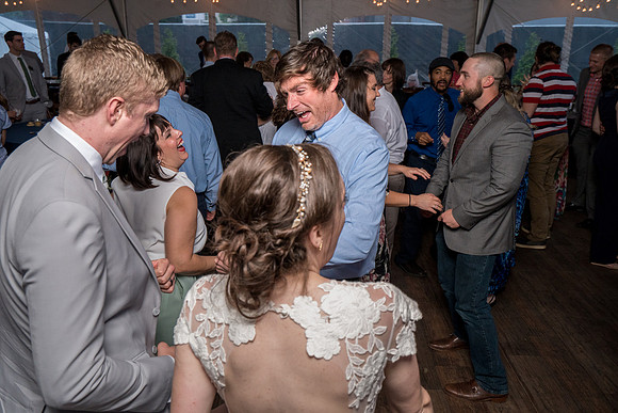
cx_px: 303
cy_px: 190
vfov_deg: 42.6
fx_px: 528
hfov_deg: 60.7
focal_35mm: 31
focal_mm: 27
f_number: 5.6
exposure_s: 1/200
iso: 2000
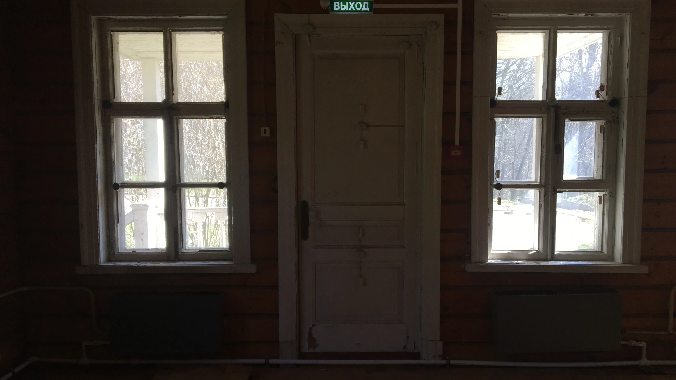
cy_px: 213
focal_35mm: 33
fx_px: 592
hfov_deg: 59.5
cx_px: 350
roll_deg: +0.4
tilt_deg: -4.0
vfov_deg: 35.6
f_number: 2.2
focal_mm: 4.15
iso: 25
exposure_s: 1/100
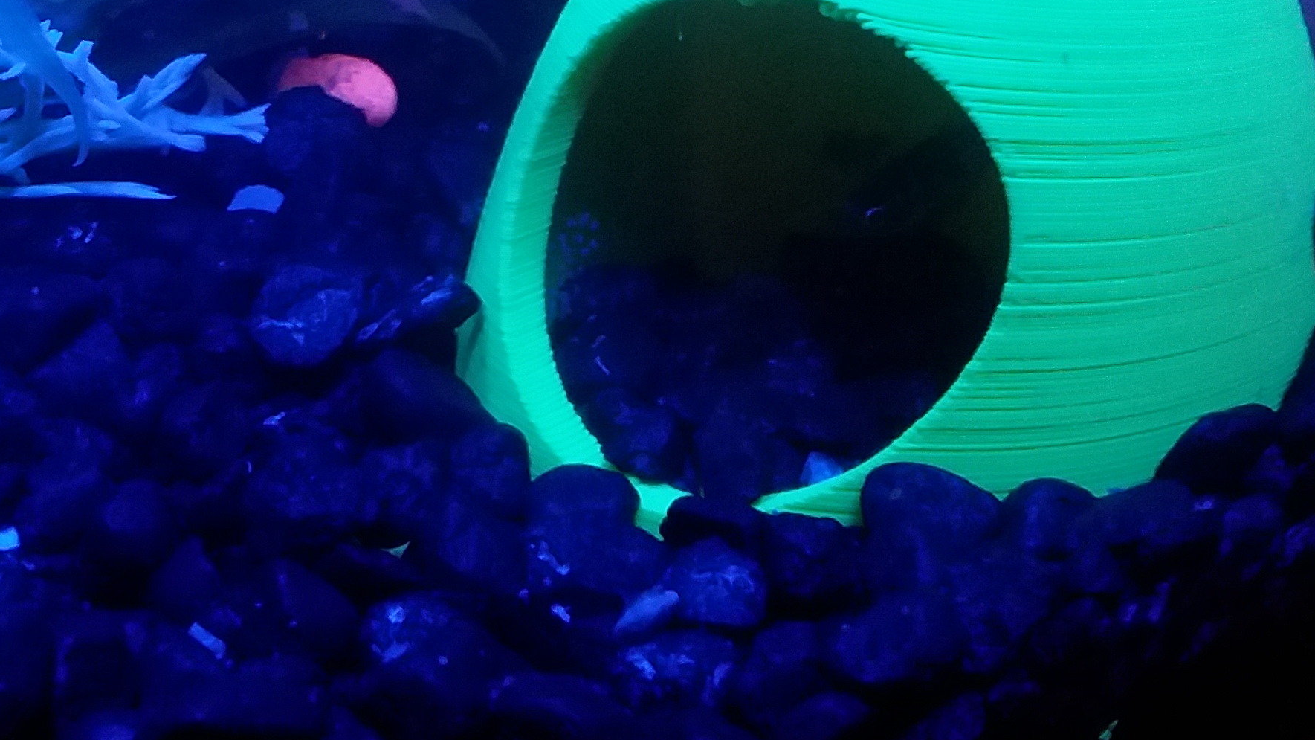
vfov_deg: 25.3
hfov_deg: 44.4
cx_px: 534
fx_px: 1604
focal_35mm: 46
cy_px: 106
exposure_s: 1/17
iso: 320
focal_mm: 2.47
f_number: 1.9
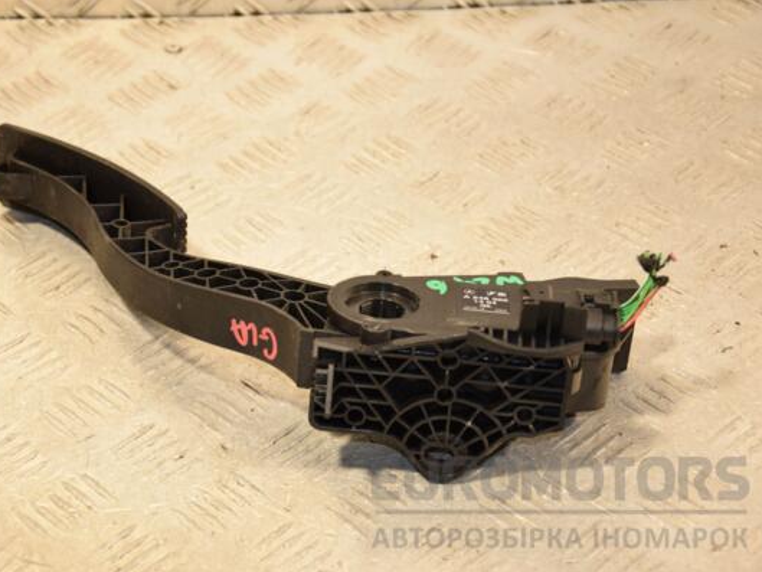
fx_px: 1872
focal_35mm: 85
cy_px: 287
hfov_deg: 23.0
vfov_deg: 17.4
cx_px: 344
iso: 800
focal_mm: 52
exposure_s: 1/160
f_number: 5
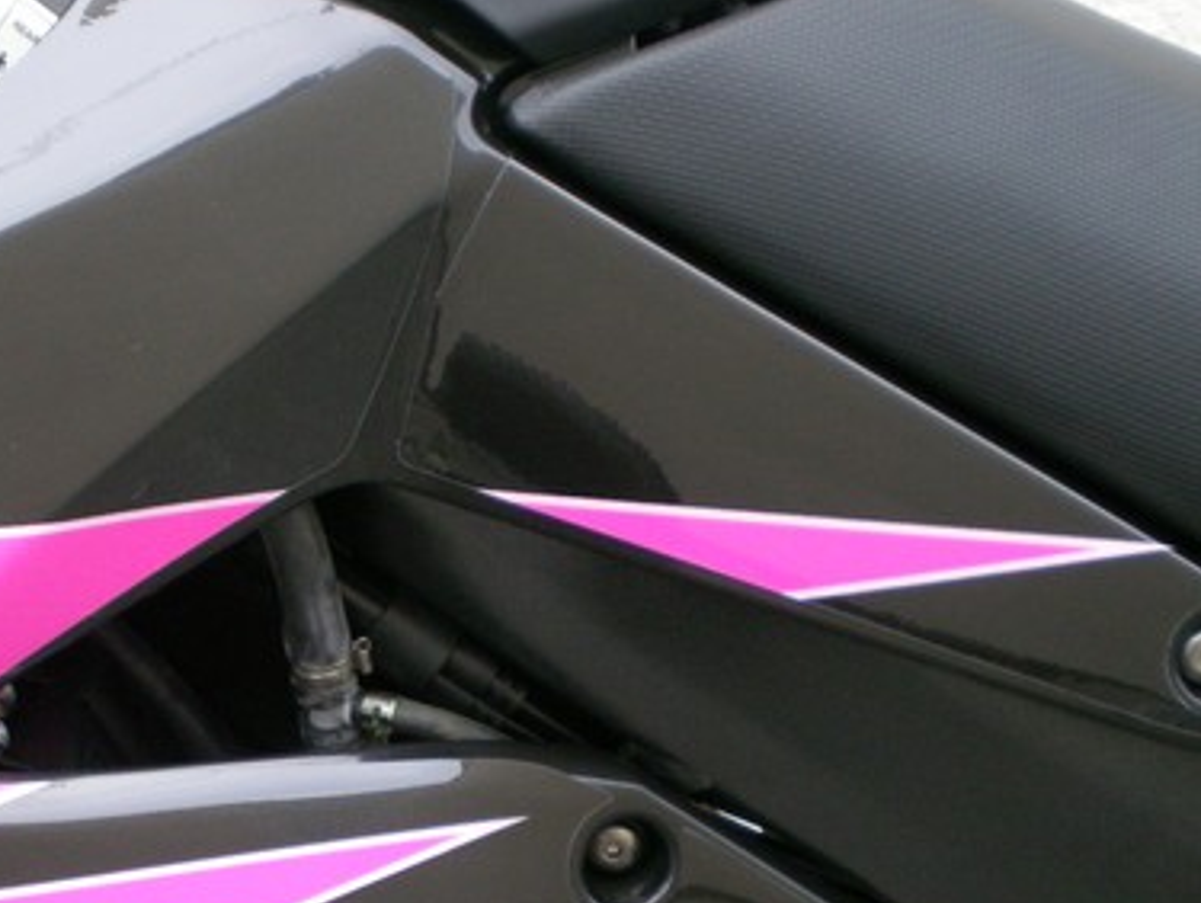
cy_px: 688
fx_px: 2605
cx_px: 183
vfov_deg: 19.5
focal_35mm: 75
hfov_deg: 25.4
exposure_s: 1/30
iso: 200
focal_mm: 7.4
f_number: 3.5
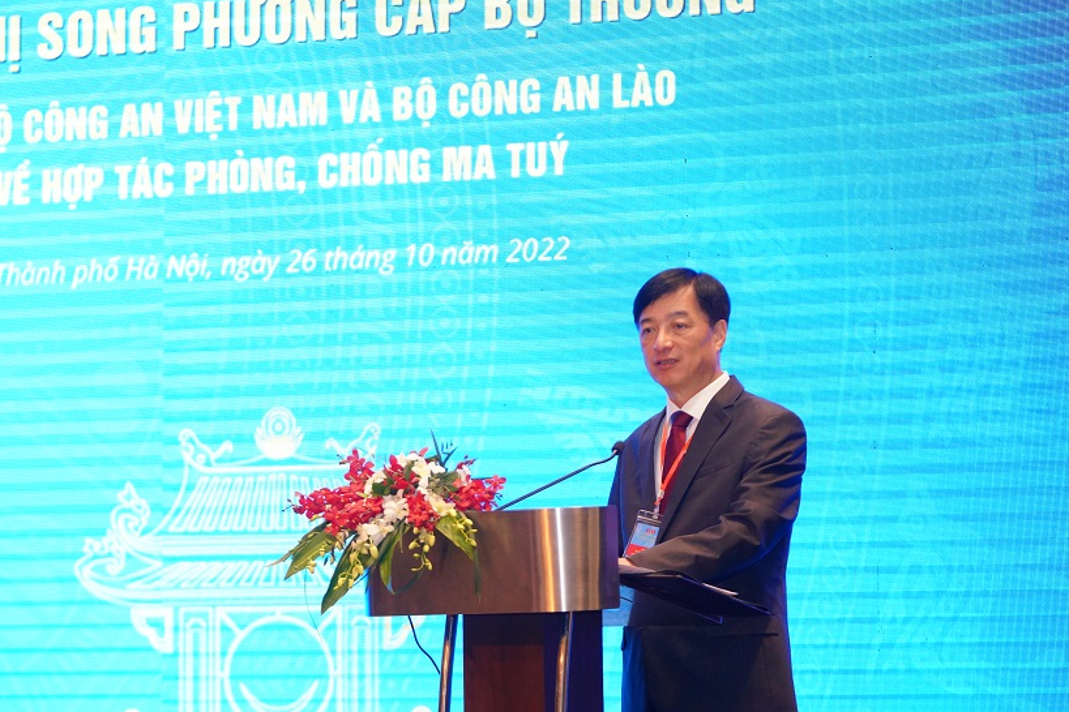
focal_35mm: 138
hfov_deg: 14.9
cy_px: 355
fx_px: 4098
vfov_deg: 9.9
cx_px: 449
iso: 3200
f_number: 2.8
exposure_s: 1/200
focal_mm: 113
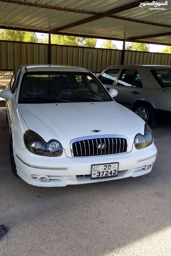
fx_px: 235
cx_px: 73
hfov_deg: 39.9
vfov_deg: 57.2
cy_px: 127
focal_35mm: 33
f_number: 2.2
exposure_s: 1/311
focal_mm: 3.3
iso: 40
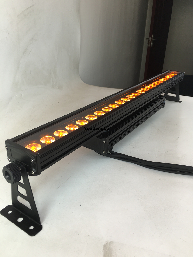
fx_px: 215
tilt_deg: -25.6
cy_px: 128
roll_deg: -3.7
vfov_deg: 61.6
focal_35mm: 29
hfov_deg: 48.2
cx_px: 96
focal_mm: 4.15
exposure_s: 1/50
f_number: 2.2
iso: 25
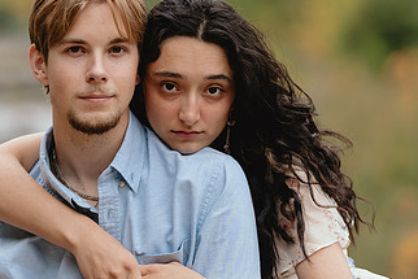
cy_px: 142
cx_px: 78
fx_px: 3055
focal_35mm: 263
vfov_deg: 5.2
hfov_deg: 7.8
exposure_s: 1/250
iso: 320
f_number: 3.5
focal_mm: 146
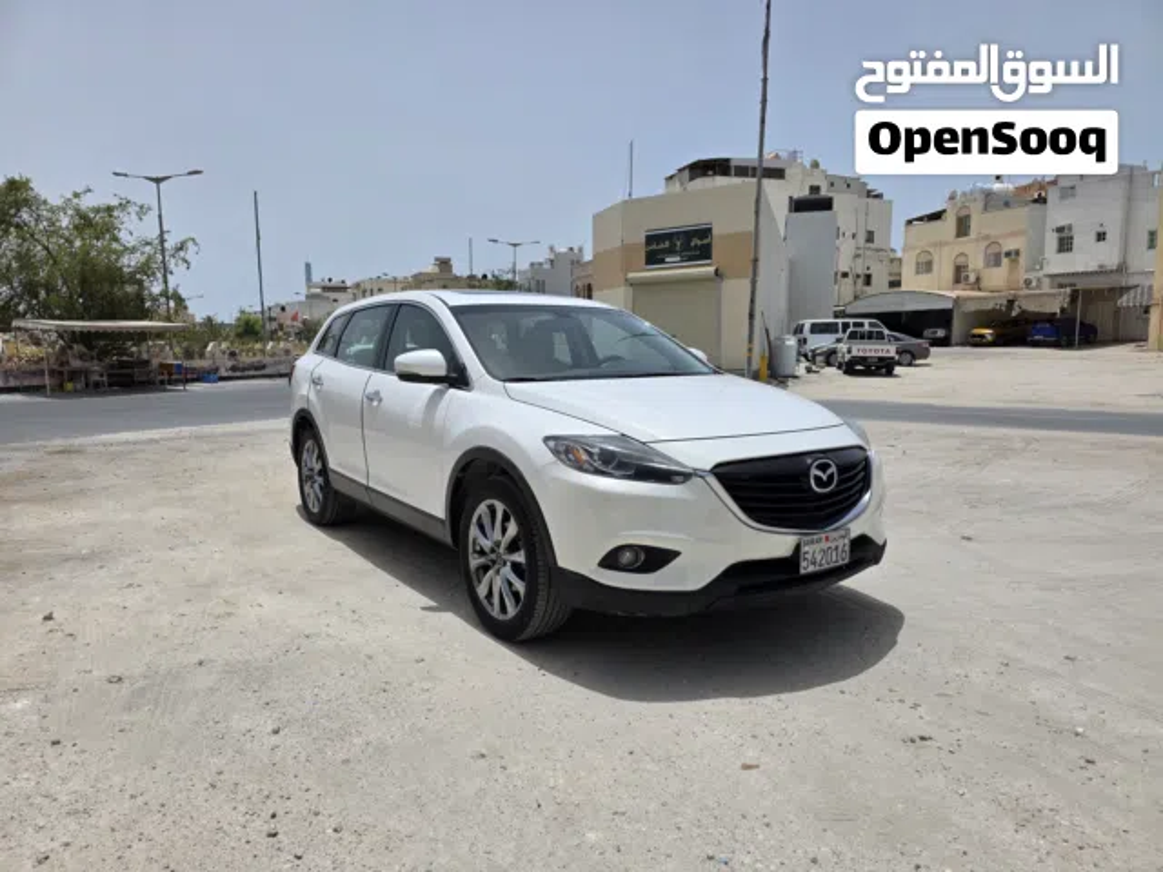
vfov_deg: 58.9
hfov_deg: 73.9
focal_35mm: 23
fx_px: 773
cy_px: 436
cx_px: 582
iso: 40
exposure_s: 1/7944
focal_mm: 6.3
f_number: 1.7
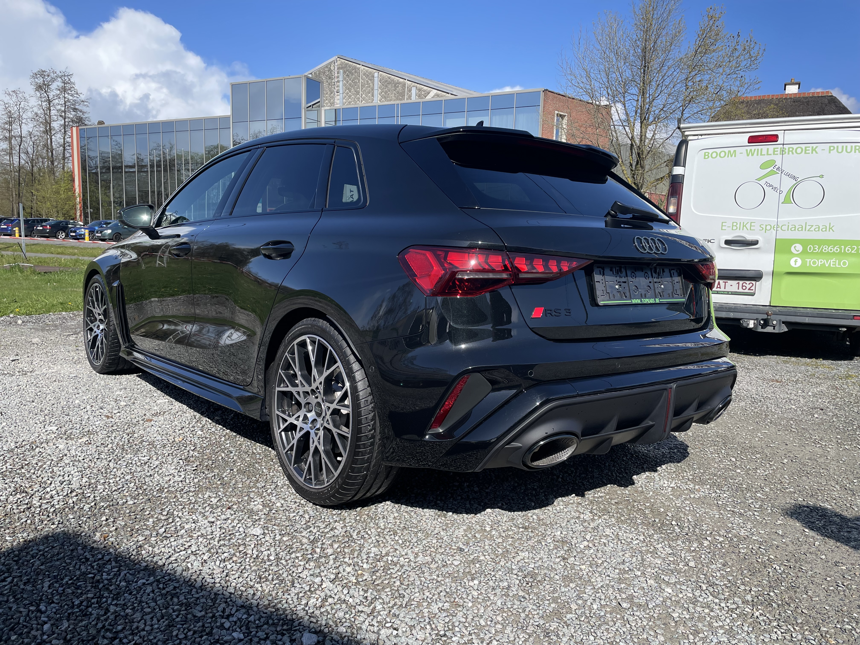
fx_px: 646
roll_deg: -1.5
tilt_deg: -6.8
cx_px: 430
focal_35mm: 26
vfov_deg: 53.1
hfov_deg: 67.3
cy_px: 322
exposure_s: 1/3040
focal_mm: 4.2
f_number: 1.6
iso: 50
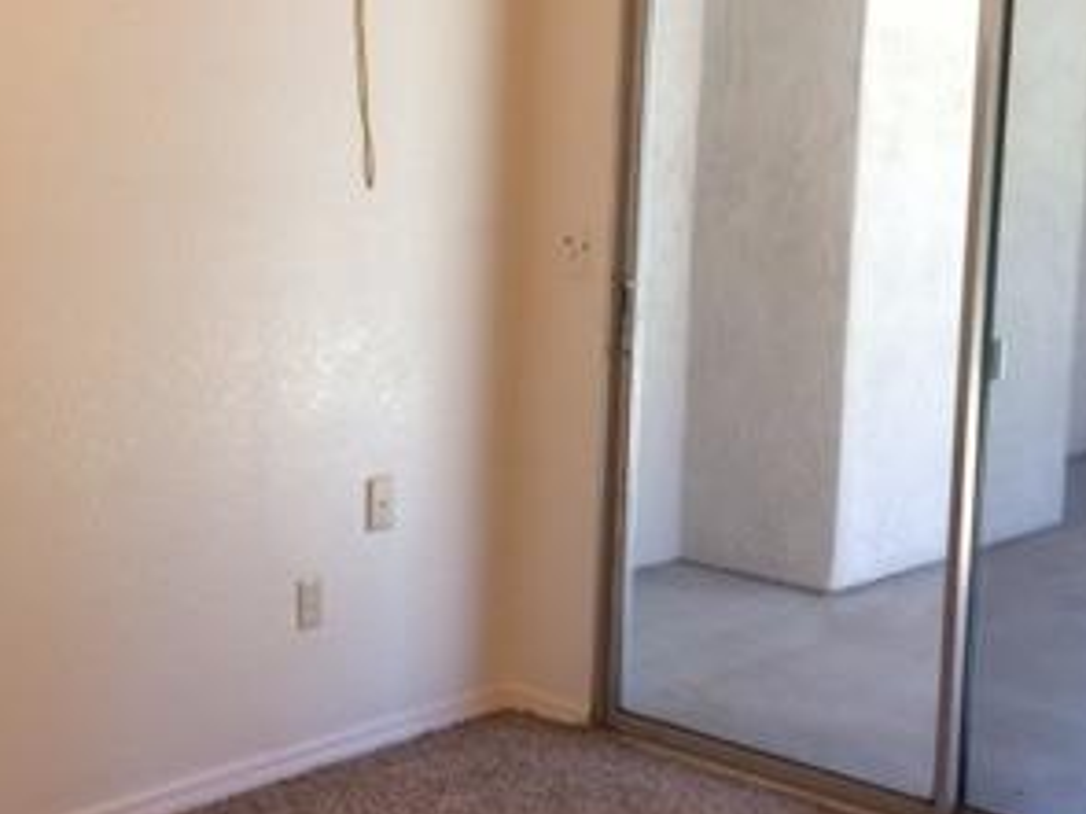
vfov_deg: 23.2
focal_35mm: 63
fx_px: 1976
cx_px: 523
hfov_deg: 30.7
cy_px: 320
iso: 32
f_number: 2.2
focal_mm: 4.15
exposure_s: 1/30
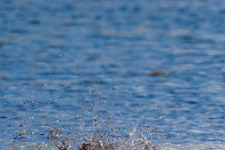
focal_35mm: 2185
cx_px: 233
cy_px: 148
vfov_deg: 0.6
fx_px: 13647
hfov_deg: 0.9
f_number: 6.3
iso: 280
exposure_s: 1/2000
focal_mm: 500
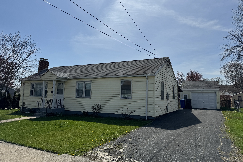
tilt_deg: +4.9
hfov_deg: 71.5
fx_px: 169
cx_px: 121
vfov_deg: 51.3
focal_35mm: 25
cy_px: 80
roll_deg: -1.0
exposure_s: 1/12346
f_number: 1.78
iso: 80
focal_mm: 6.76
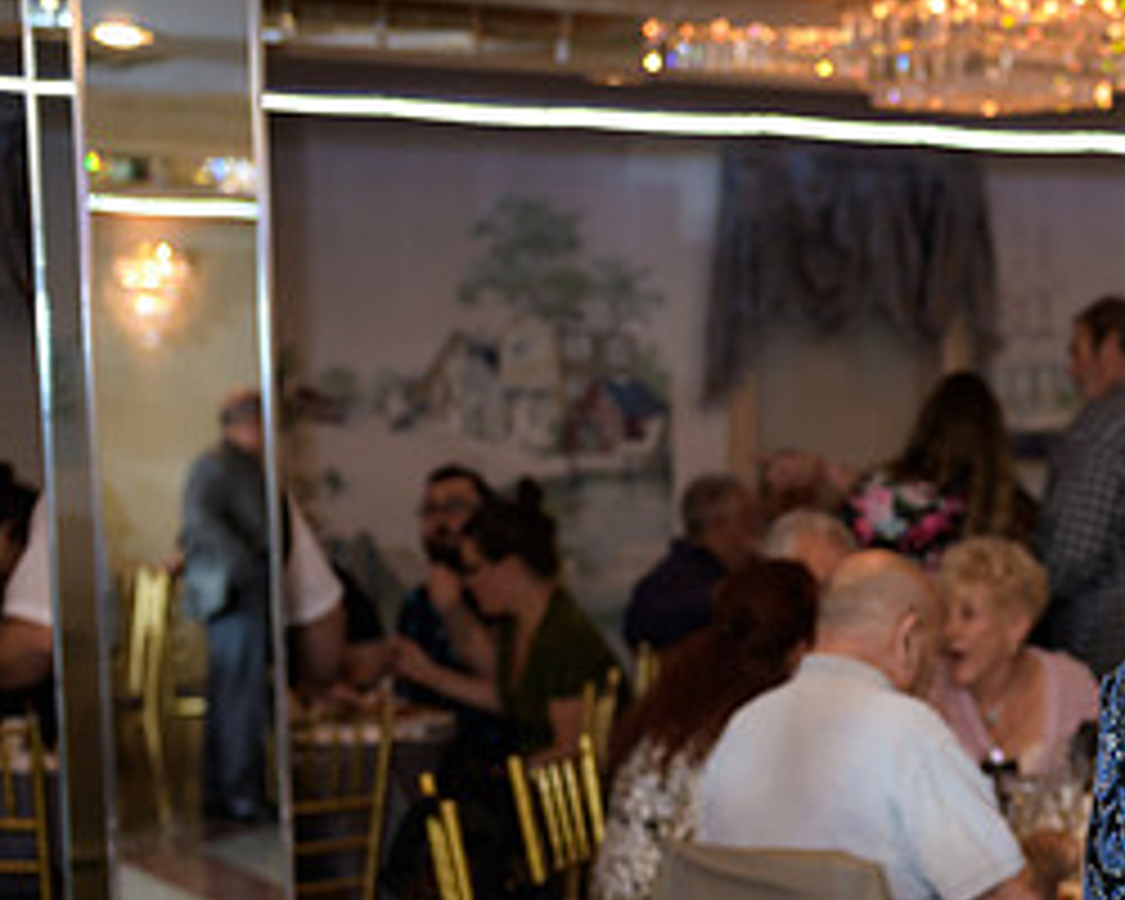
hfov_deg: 21.2
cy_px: 740
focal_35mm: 87
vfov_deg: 17.5
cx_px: 1134
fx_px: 2897
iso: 800
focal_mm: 40
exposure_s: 1/125
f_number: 3.2
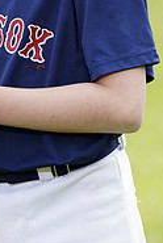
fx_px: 3917
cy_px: -63
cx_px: -57
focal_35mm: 579
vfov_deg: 3.5
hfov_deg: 2.4
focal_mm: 185
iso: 100
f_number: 6.3
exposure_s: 1/250
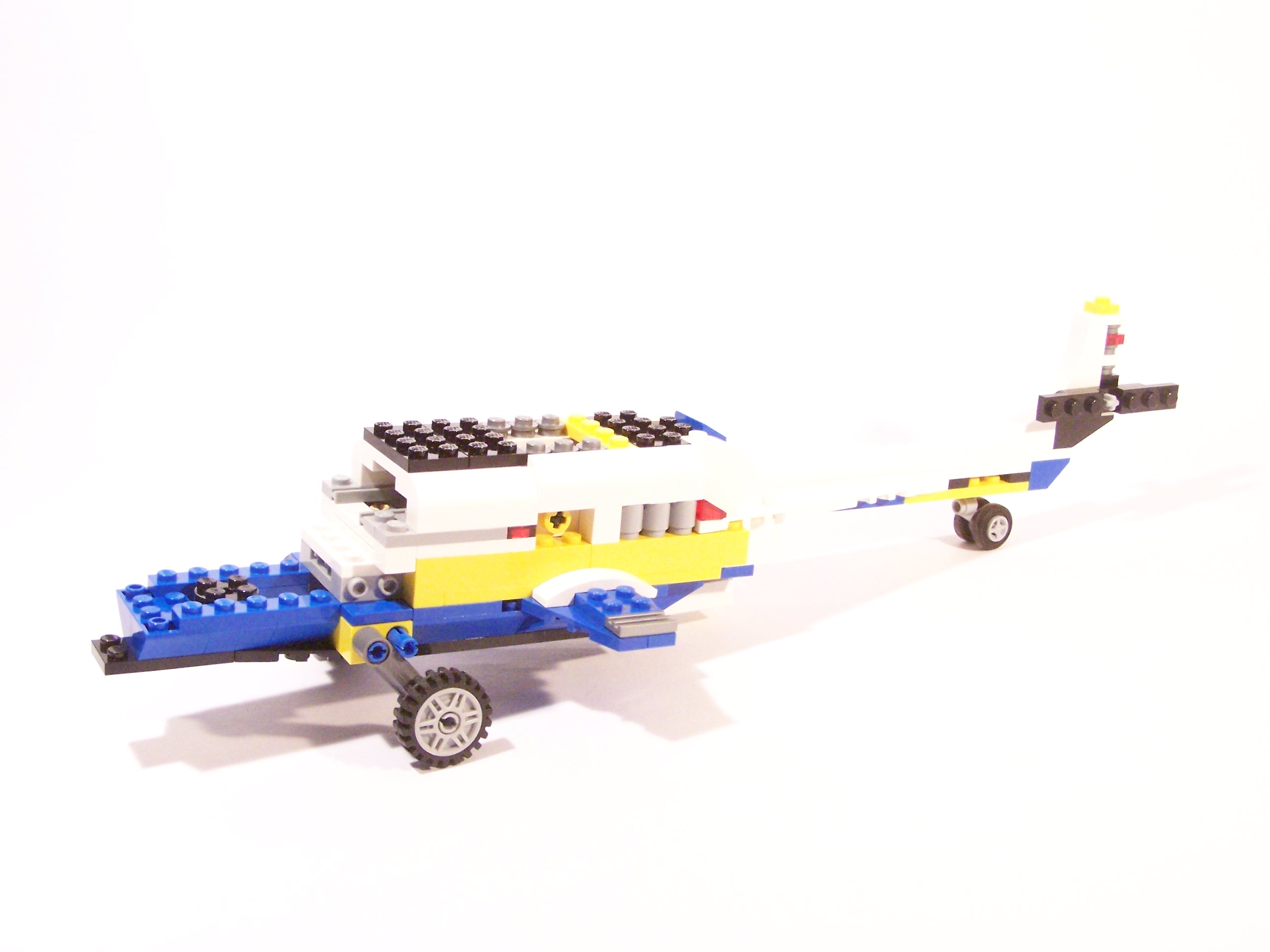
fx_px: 1761
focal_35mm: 48
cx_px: 635
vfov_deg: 30.3
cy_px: 476
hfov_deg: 39.7
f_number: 3.6
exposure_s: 1/20
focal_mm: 8
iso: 400
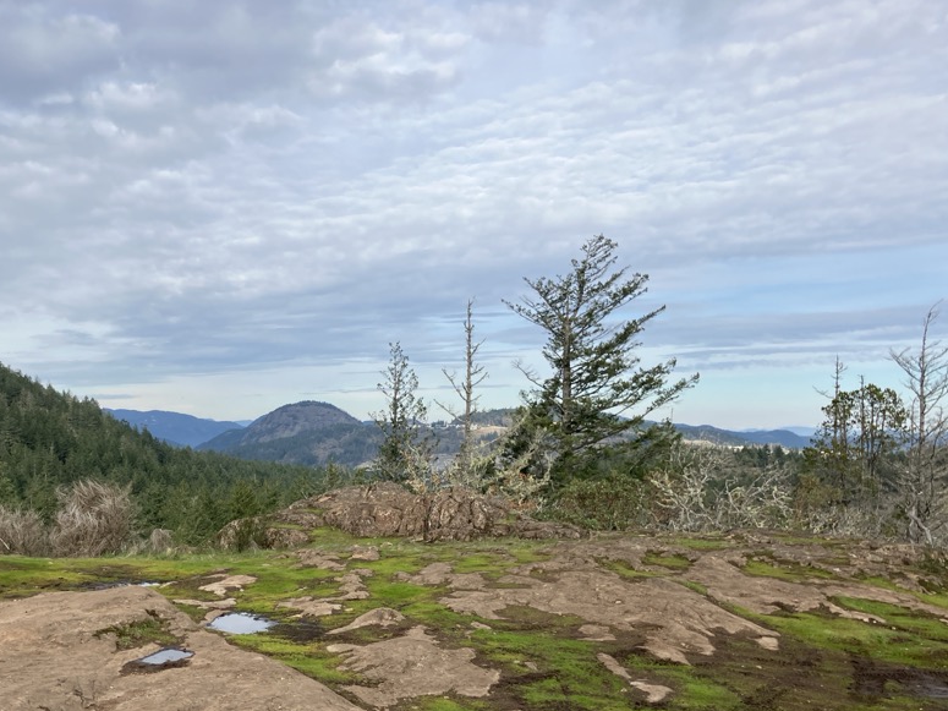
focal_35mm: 37
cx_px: 362
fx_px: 1013
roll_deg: -0.2
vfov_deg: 38.3
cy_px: 460
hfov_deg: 49.7
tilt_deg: -0.2
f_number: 1.8
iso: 32
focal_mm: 3.99
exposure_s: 1/1567
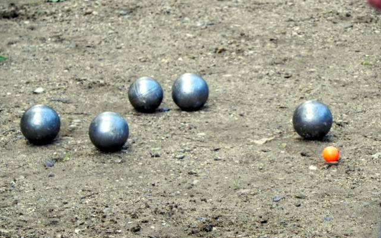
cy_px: 132
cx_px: 190
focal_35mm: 310
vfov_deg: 4.2
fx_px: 3219
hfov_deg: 6.8
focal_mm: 51.8
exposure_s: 1/61.7
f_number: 4.5
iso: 160
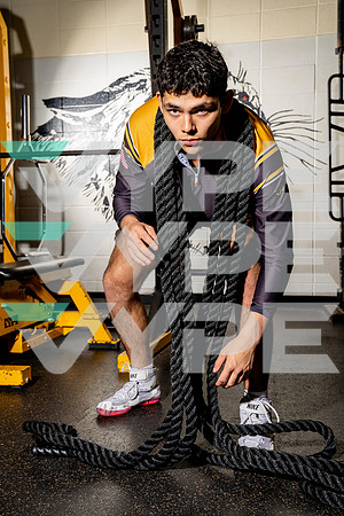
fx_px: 645
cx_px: 172
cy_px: 258
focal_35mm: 45
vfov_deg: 43.6
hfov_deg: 29.9
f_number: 8
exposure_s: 1/200
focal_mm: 45
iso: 100
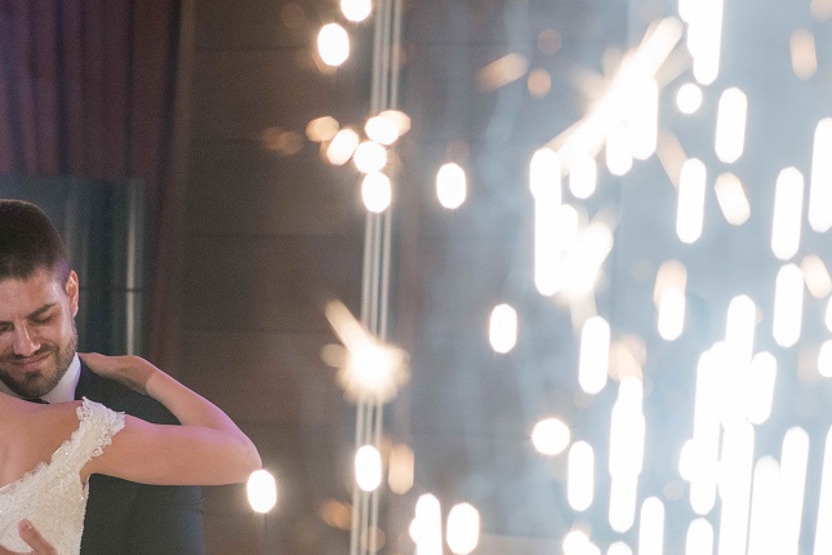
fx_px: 3351
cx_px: 347
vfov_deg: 9.4
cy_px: 443
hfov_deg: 14.1
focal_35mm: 145
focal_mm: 85
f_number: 5.6
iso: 1600
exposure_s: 1/200
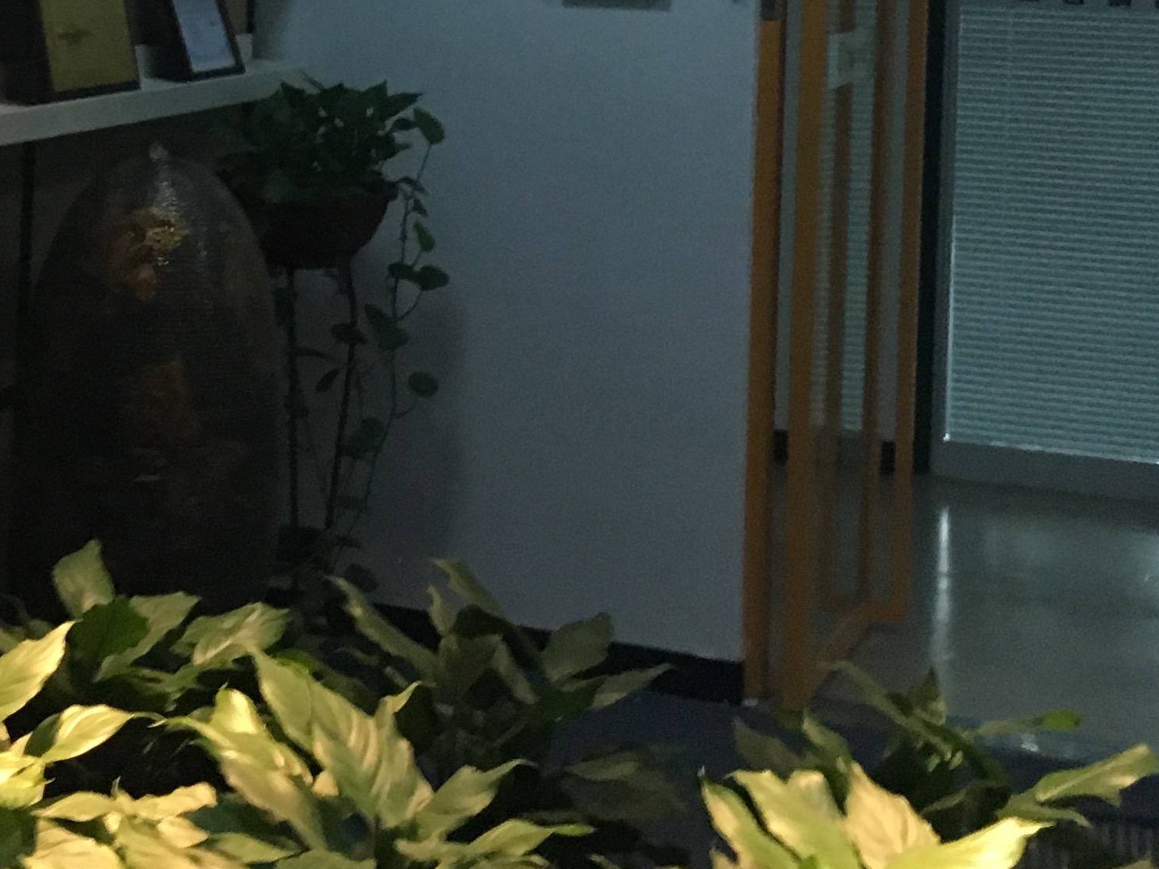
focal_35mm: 79
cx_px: 230
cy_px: -208
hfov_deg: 24.3
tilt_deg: +2.6
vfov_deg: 17.7
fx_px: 2645
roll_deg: -1.4
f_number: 2.2
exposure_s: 1/20
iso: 200
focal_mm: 4.15
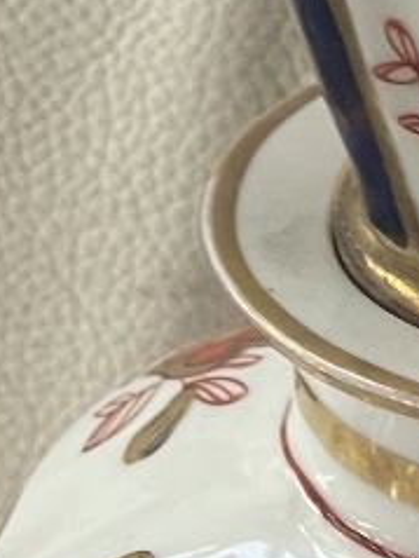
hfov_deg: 5.6
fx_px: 4221
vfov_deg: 7.5
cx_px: 571
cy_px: 720
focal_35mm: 262
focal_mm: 6
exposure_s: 1/99
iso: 160
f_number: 2
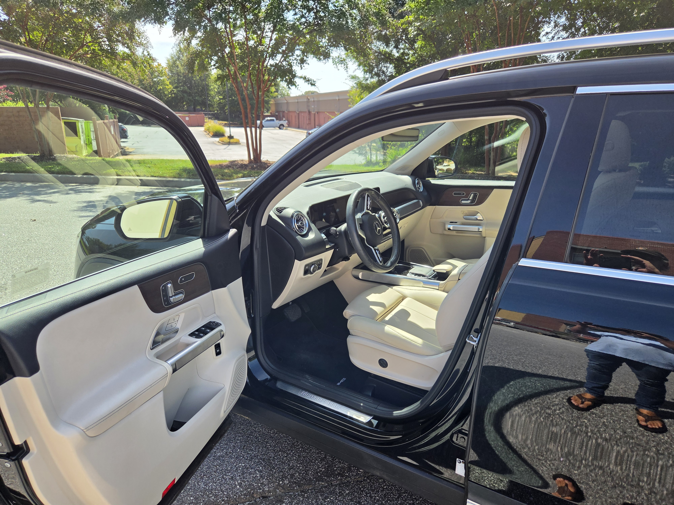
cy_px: 252
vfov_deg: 58.9
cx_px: 337
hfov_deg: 73.9
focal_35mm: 23
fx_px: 448
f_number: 1.8
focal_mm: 5.4
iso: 80
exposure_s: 1/2531
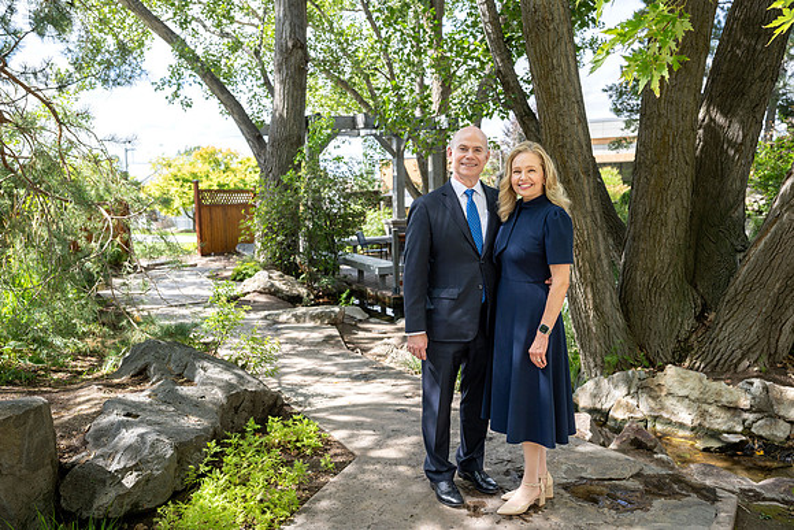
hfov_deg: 61.1
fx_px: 672
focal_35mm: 30
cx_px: 397
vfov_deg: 43.0
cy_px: 265
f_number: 4
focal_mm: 30
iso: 100
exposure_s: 1/400
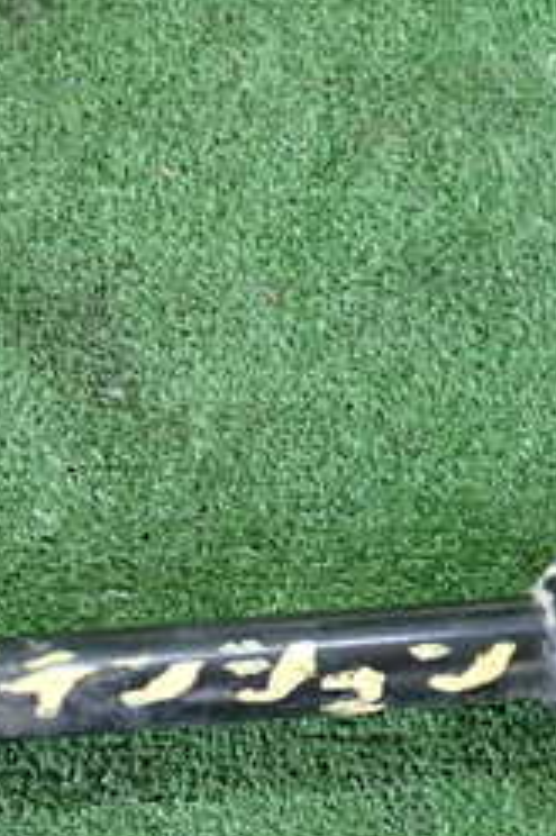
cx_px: 71
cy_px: 674
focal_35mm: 63
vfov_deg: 31.1
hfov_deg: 21.1
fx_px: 1461
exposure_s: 1/30
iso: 500
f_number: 2
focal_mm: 4.5
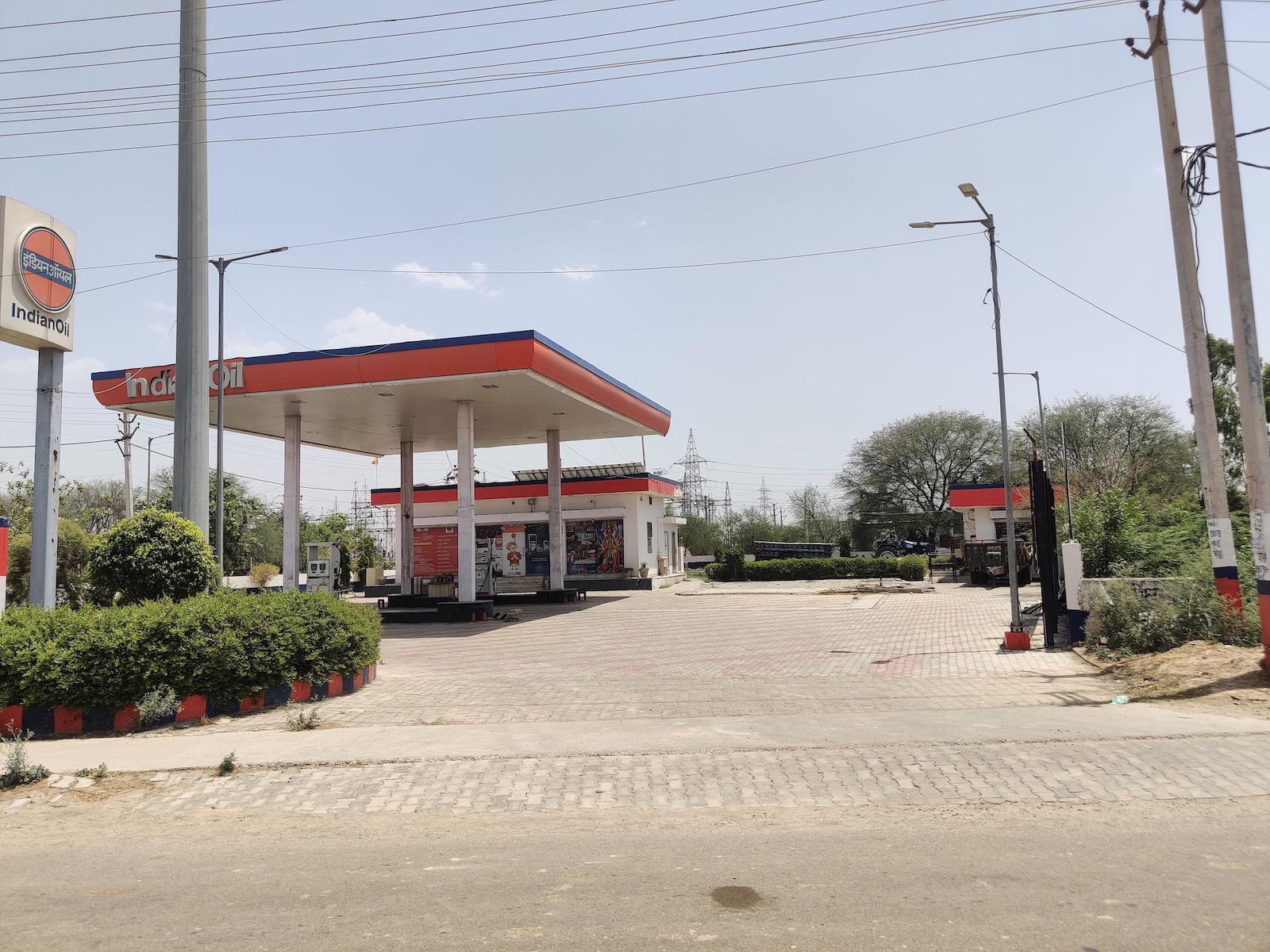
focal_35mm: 27
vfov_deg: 51.4
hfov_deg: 65.3
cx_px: 635
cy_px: 476
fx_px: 991
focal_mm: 4.75
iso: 125
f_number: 1.65
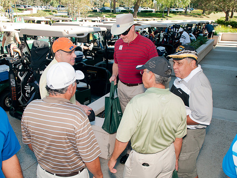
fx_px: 220
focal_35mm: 32
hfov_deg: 56.5
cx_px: 112
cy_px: 84
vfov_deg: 43.9
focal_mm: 17
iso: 200
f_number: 5
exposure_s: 1/100
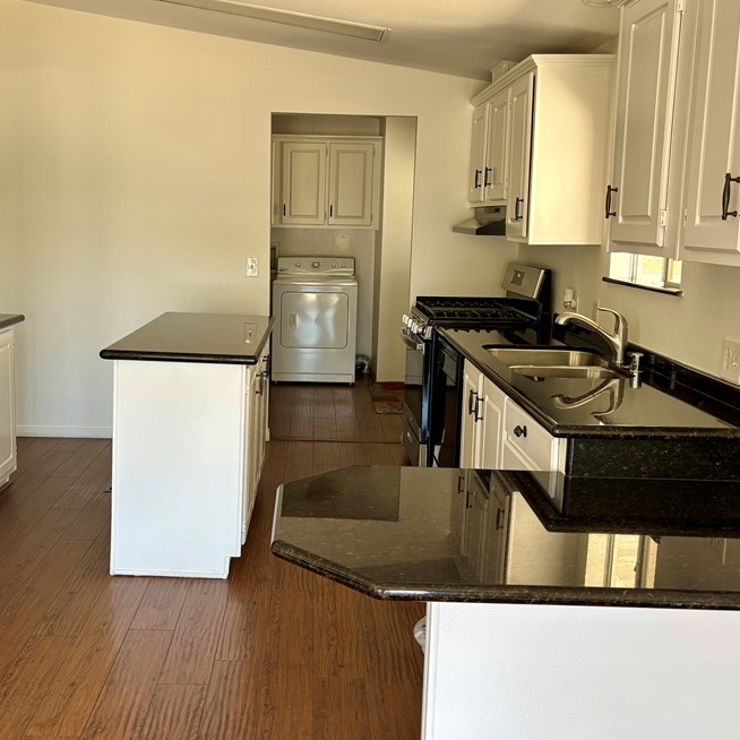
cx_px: 300
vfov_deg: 46.0
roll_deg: -1.5
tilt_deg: -7.2
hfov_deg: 45.8
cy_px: 335
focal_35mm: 36
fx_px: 871
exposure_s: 1/121
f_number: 1.6
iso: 100
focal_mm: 5.96
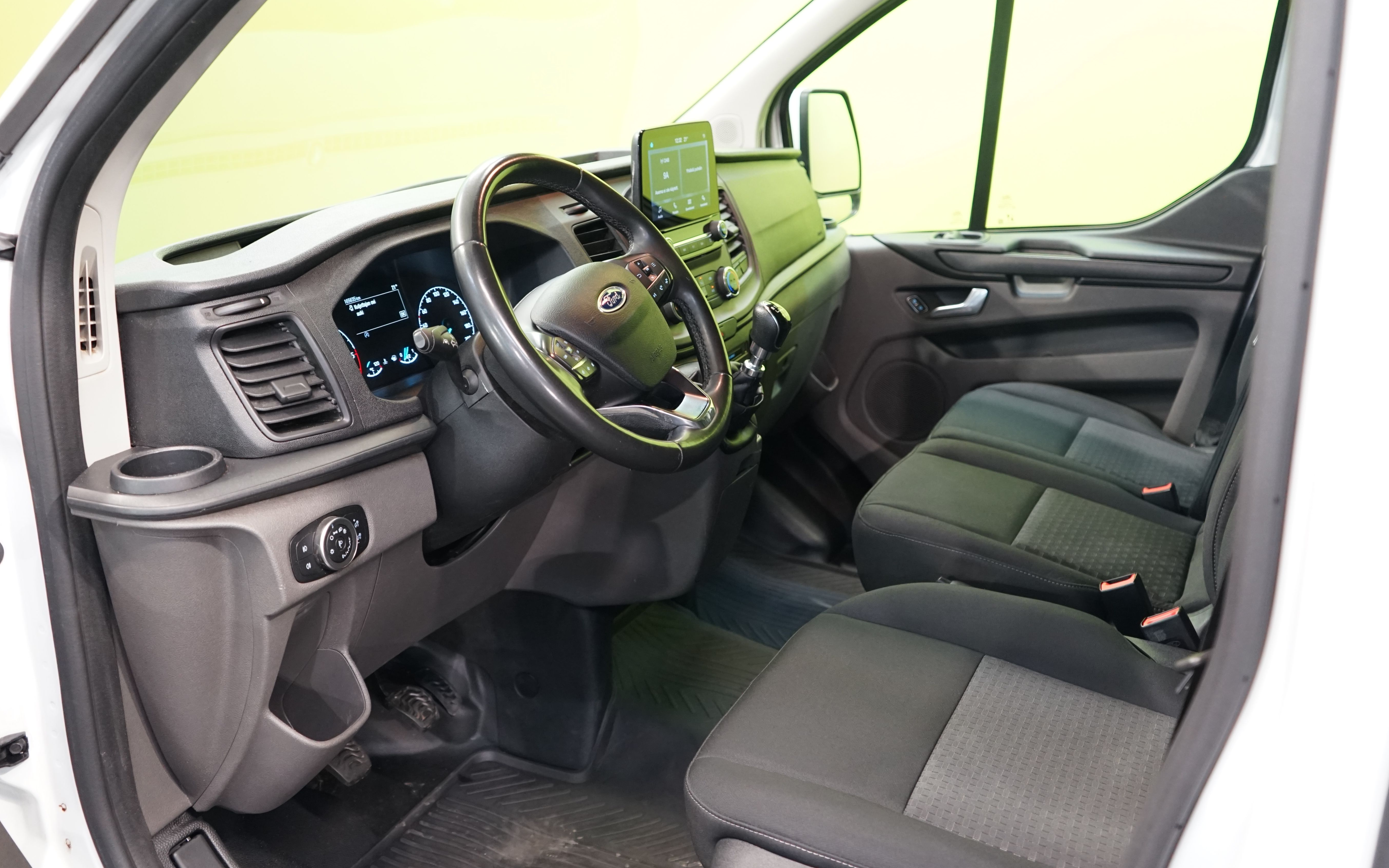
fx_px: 1287
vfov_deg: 37.2
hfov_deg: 56.7
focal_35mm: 34
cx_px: 726
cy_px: 398
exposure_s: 1/40
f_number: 3.5
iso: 1600
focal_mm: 30
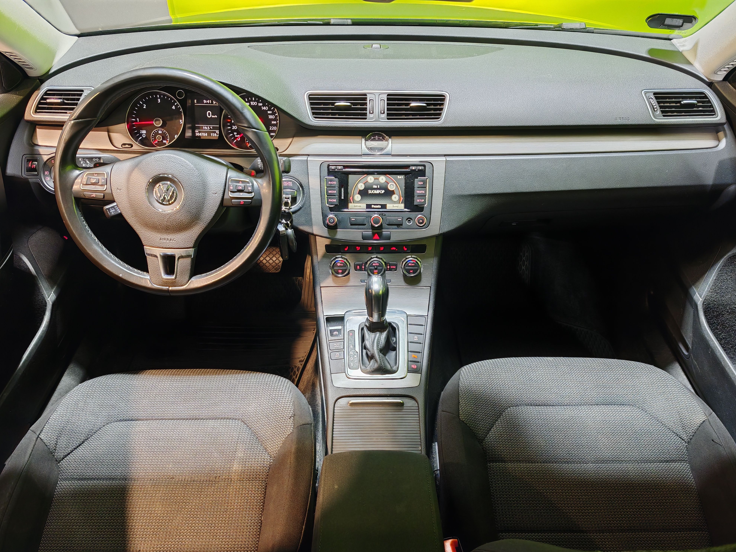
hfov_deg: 63.4
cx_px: 372
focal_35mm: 28
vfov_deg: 49.7
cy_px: 286
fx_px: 595
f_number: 1.4
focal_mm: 6.83
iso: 100
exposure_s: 1/33
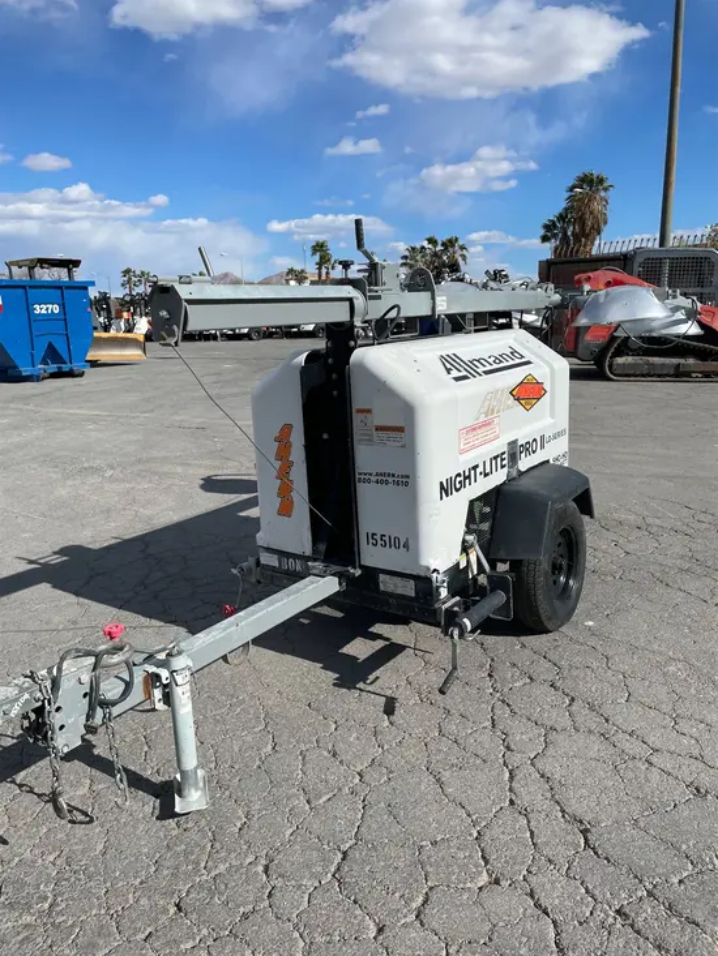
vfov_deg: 67.3
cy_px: 478
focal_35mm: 26
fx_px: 719
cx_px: 359
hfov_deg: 53.1
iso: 50
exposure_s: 1/8403
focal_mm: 4.2
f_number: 1.6
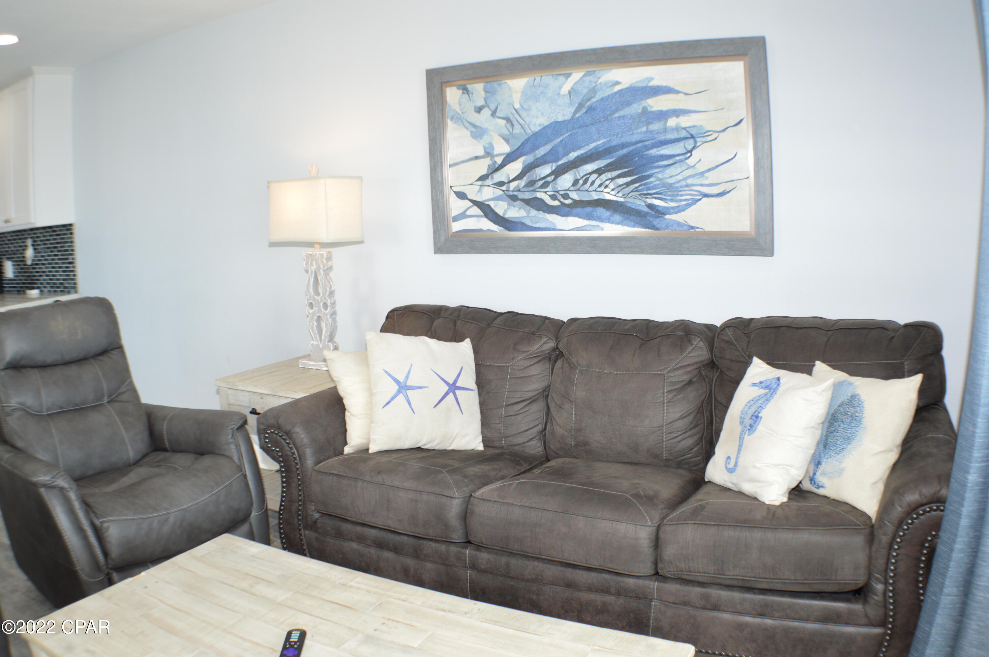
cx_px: 494
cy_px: 328
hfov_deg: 49.6
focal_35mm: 39
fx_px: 1070
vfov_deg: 34.1
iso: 400
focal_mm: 26
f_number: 4.5
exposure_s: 1/80
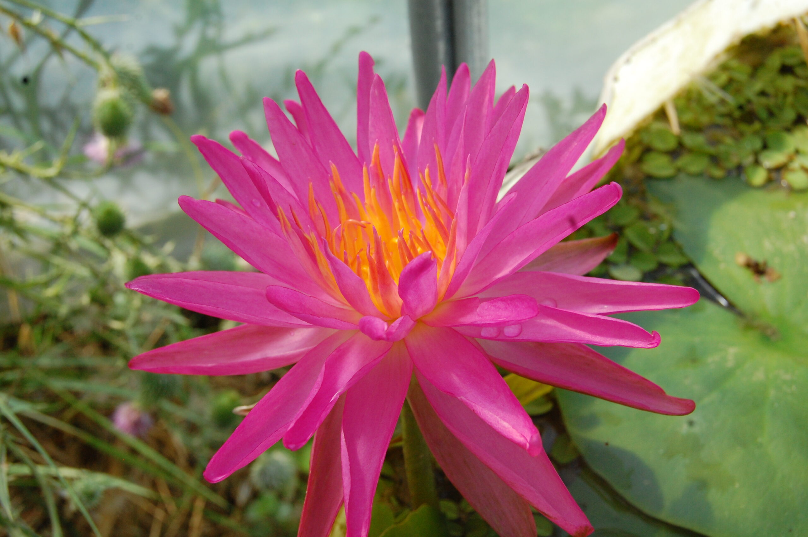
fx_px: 1076
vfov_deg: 28.0
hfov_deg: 41.1
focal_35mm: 48
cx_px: 404
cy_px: 268
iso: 800
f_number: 11
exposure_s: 1/500
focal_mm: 32
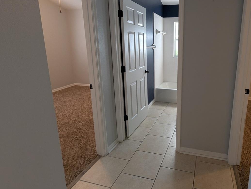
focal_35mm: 20
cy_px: 76
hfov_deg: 79.2
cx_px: 166
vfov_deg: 65.5
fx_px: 145
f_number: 2.2
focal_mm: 1.95
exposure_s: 1/24
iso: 72
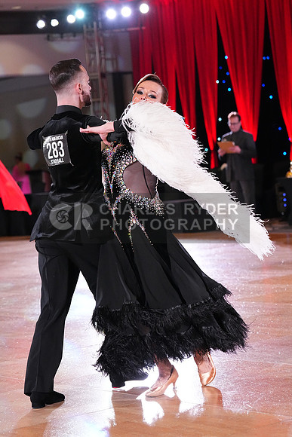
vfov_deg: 19.6
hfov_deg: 13.2
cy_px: 218
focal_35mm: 104
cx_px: 146
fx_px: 1264
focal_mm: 104
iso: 8000
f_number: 5
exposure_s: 1/400
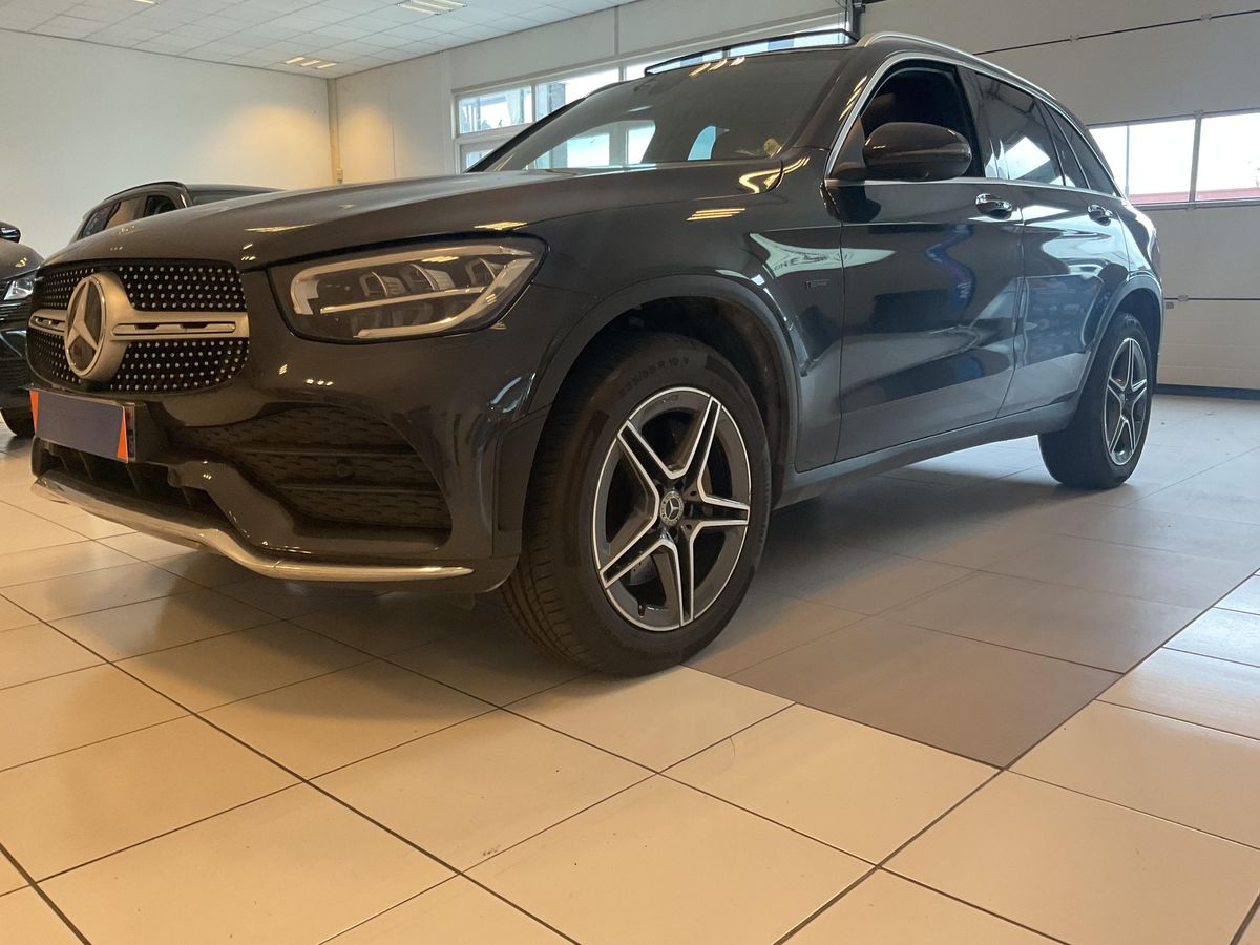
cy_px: 472
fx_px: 1056
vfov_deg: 48.2
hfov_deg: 61.7
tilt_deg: -10.6
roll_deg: +0.7
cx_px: 630
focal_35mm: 29
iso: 125
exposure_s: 1/60
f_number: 1.8
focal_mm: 3
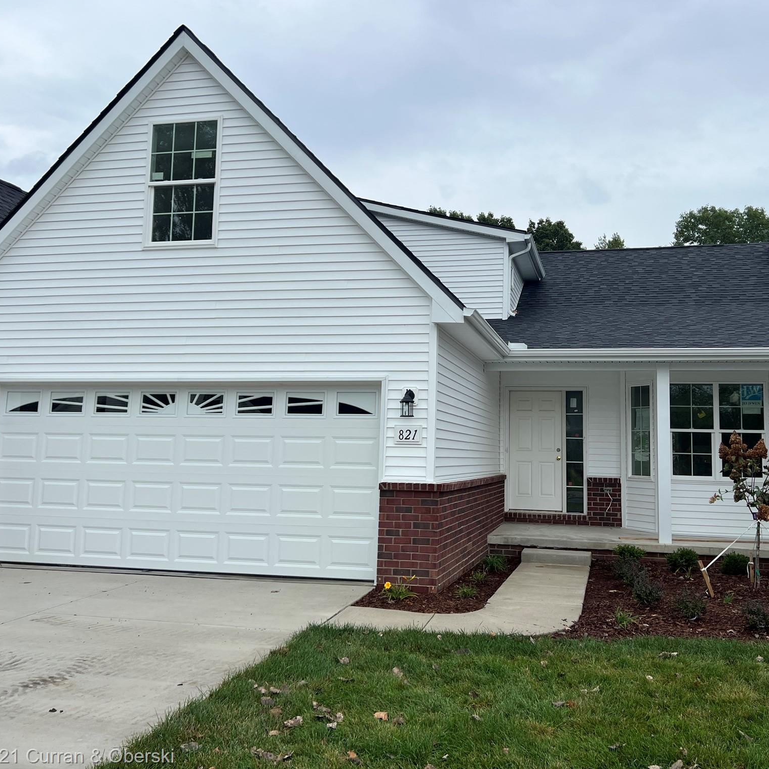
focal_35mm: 31
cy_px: 381
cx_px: 441
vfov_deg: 52.5
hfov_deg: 52.3
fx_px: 779
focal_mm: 5.7
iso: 50
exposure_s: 1/3968
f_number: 1.5
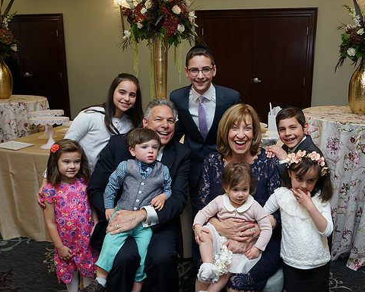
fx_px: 367
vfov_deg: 43.4
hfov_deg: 52.6
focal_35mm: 34
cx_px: 211
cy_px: 146
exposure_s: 1/100
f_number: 5
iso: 500
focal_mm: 30
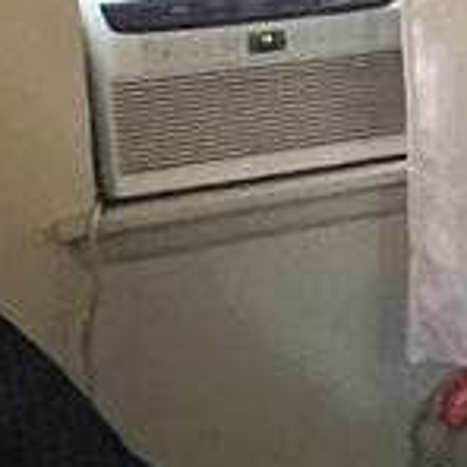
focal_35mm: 112
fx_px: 1709
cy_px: -92
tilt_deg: -5.0
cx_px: 1537
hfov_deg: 9.9
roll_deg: +1.1
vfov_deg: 15.0
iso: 1000
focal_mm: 1.57
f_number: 1.8
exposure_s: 1/40
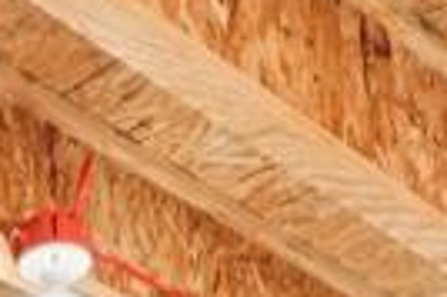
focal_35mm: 115
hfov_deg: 17.0
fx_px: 1426
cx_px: -87
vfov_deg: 8.4
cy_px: 1071
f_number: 8
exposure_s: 1/15
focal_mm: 10
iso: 400
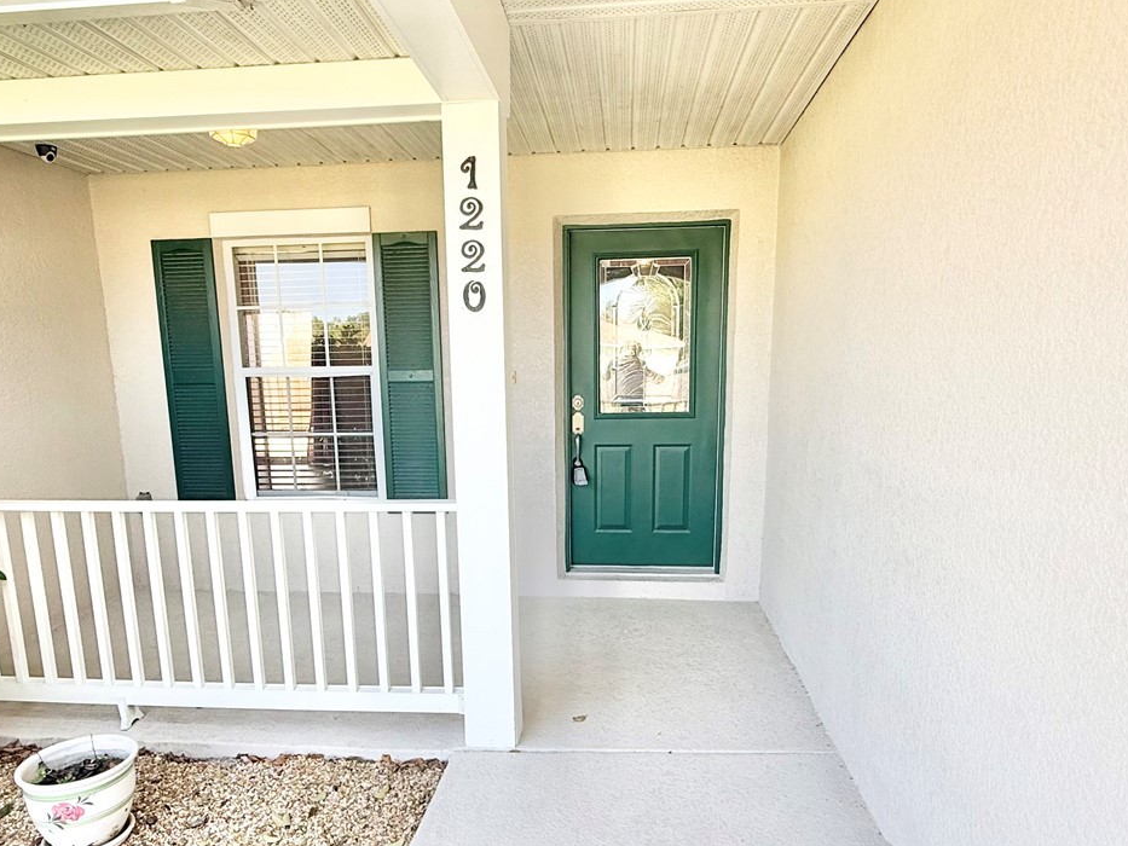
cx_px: 545
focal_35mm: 24
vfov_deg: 56.4
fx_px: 782
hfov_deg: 71.6
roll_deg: +0.8
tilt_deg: -11.0
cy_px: 509
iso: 50
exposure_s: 1/217
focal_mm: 2.22
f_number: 2.2
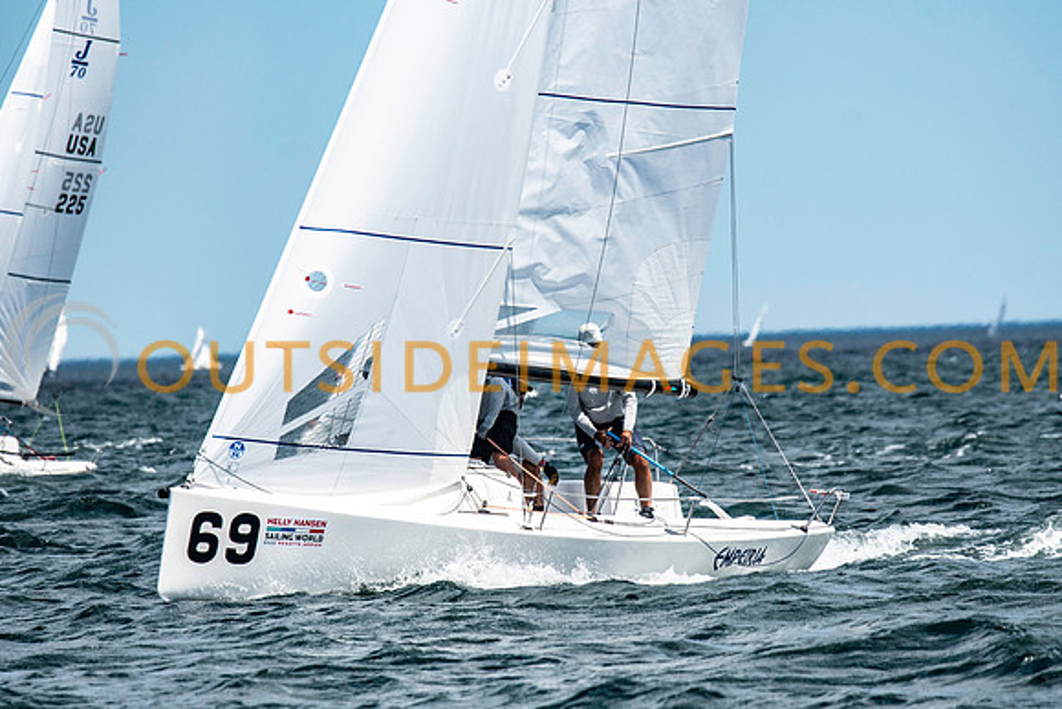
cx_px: 531
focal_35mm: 450
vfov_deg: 3.1
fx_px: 13277
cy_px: 354
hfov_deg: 4.6
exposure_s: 1/5000
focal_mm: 300
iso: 500
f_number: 5.6
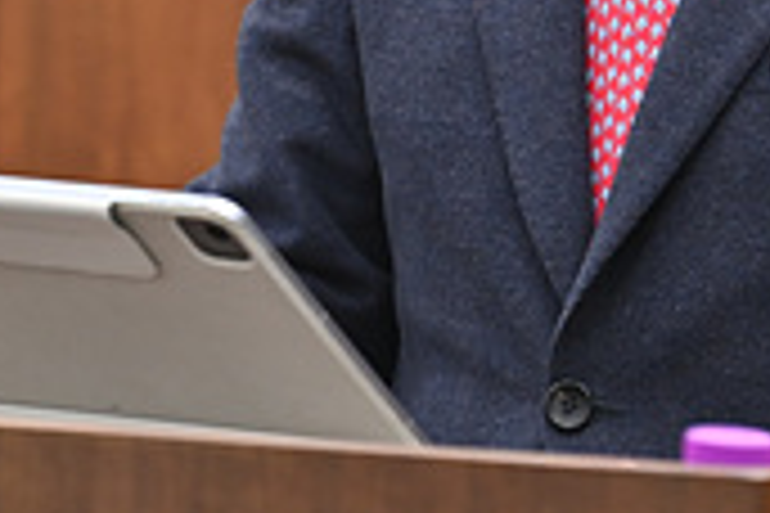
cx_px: 329
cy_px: -403
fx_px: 15998
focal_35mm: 748
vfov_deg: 1.8
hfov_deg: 2.8
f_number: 4.5
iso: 1000
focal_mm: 200
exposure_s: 1/60
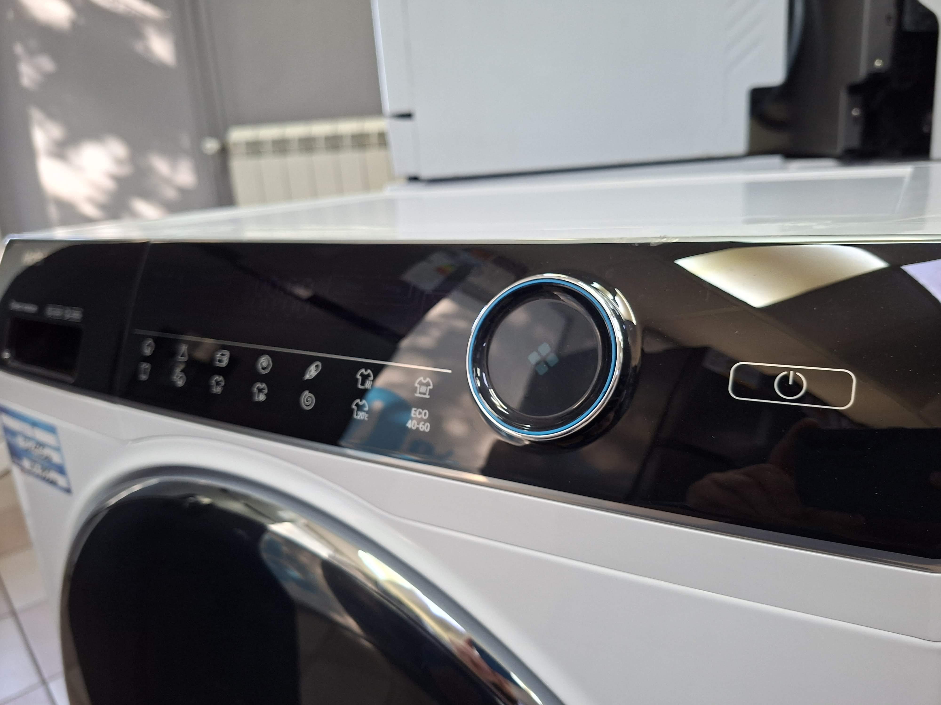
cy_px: 352
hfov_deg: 73.9
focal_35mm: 23
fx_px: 625
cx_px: 470
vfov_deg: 58.9
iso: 250
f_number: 1.8
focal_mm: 5.54
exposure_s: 1/100
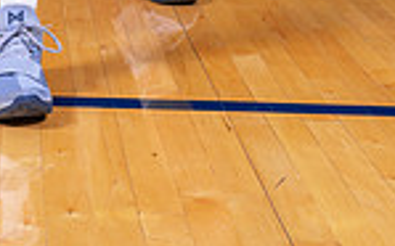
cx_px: 125
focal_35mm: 120
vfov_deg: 9.8
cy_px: -315
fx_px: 1291
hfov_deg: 17.3
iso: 100
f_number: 5.6
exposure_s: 1/125
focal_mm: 39
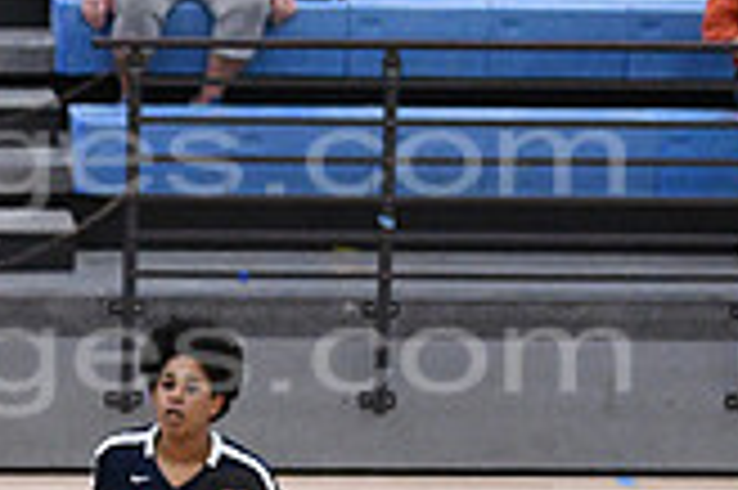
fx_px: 8167
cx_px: -374
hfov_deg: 5.1
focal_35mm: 399
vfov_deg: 3.4
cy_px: 852
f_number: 3.2
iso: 6400
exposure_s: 1/1000
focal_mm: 75
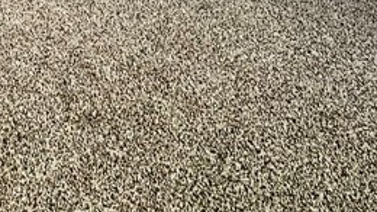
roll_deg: -0.1
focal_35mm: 60
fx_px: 600
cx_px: -129
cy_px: -319
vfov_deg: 13.5
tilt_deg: -9.8
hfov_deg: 28.0
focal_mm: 2.22
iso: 100
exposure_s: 1/120
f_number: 2.2
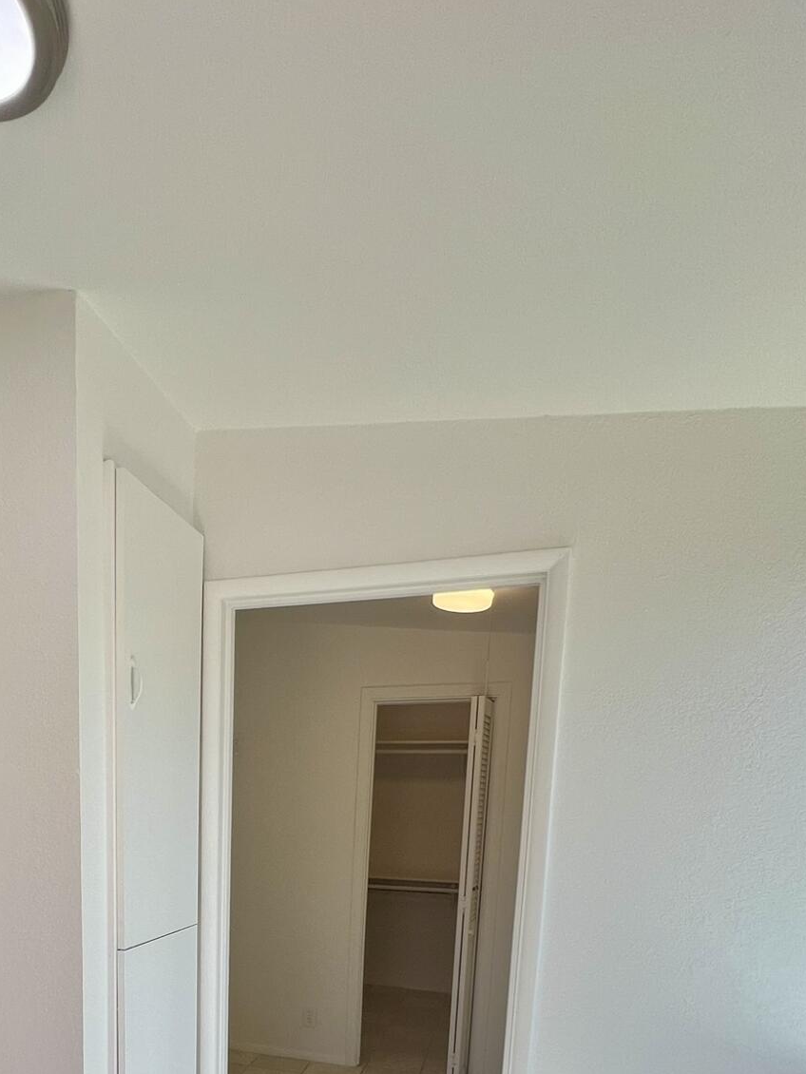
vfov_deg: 63.8
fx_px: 714
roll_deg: +0.5
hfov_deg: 56.2
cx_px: 206
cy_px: 932
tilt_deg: -8.9
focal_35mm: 23
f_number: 1.8
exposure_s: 1/241
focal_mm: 1.57
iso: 32
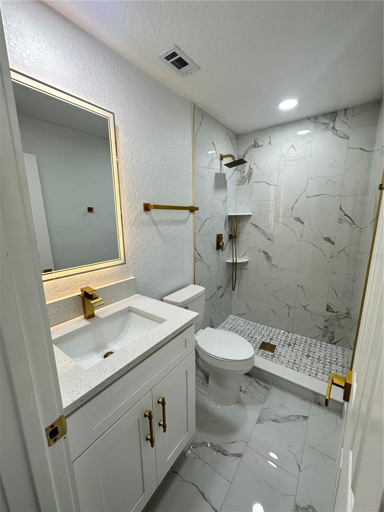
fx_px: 207
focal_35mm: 14
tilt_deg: -11.4
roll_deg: +0.0
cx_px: 192
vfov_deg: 102.1
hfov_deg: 85.7
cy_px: 256
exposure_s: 1/99
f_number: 2.2
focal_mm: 2.22
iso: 100
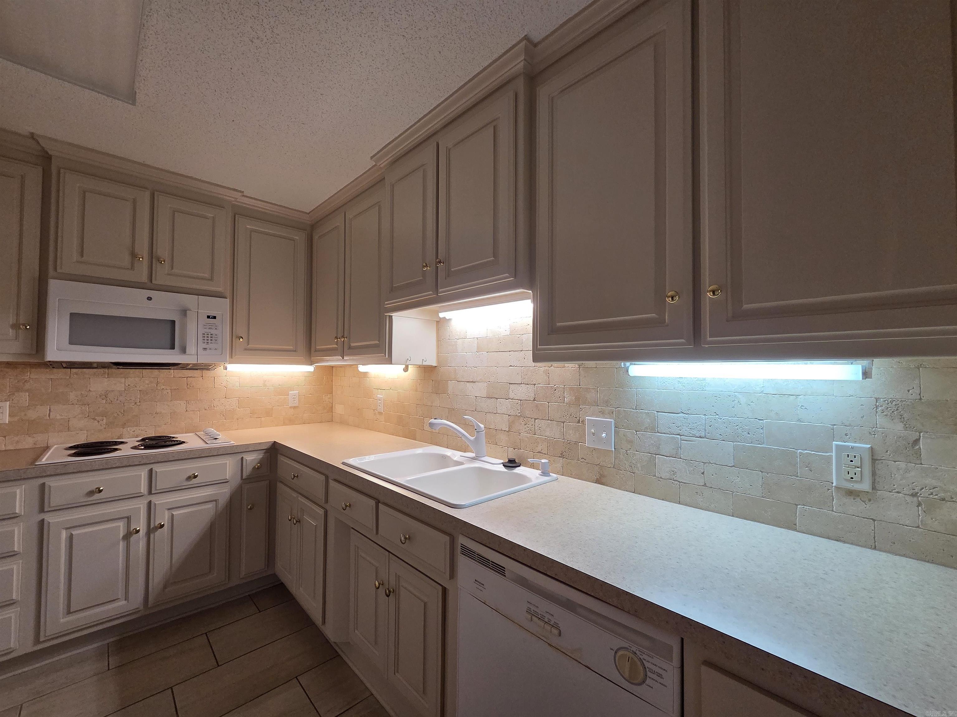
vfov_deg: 89.9
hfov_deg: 106.2
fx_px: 359
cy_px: 358
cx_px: 478
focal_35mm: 13
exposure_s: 1/120
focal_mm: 2.2
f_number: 2.2
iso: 200
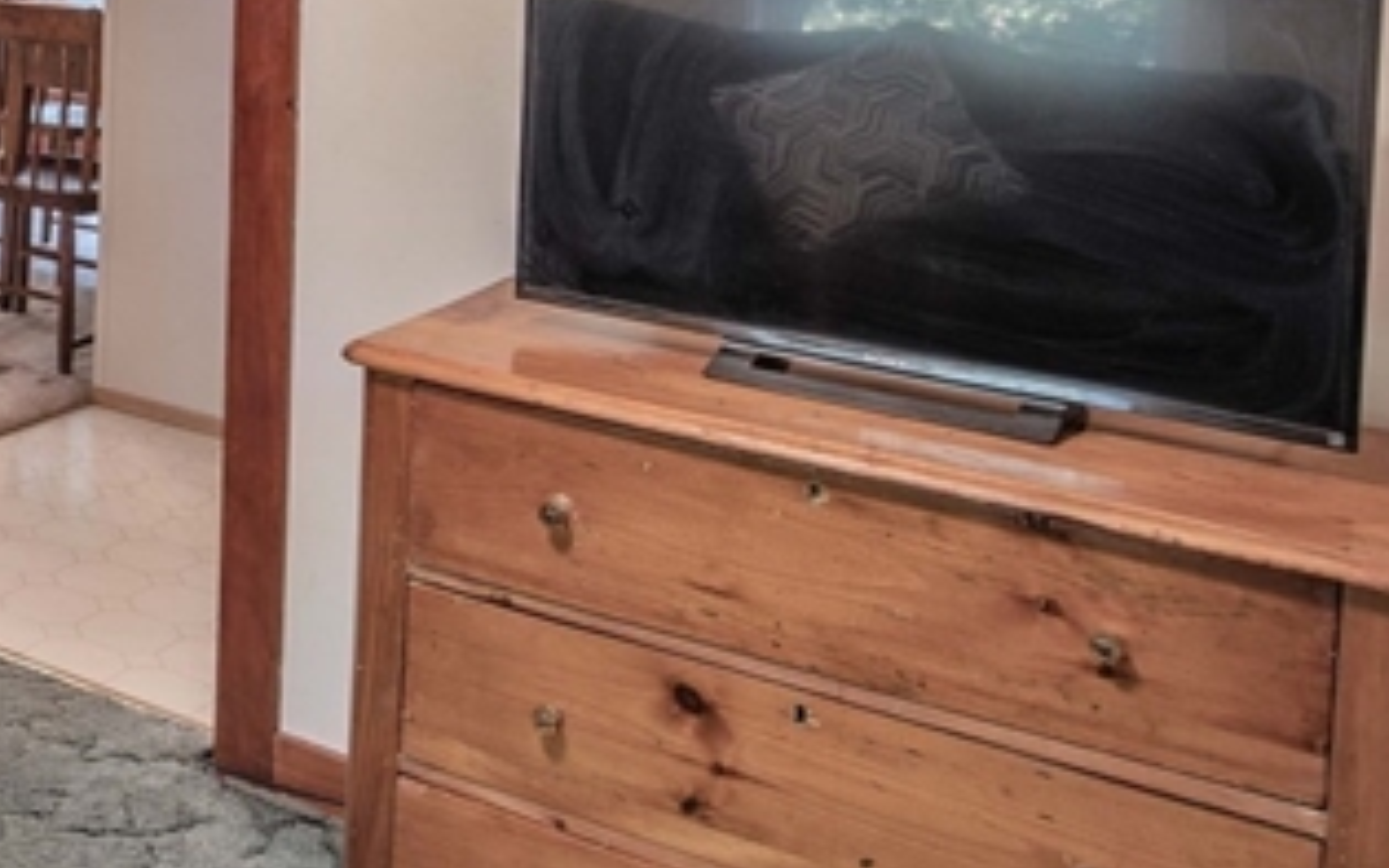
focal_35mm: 53
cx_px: -317
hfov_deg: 31.4
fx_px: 2007
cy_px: -183
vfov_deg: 22.4
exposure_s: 1/1.67
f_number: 4
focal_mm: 16
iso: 100
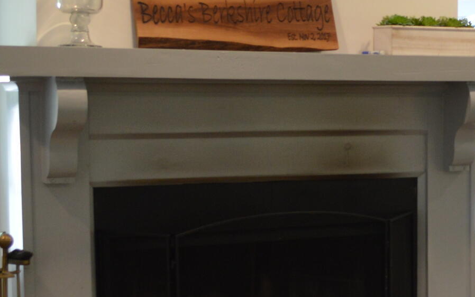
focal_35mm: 102
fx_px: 1321
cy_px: 213
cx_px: 548
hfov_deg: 19.4
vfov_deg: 12.8
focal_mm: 20
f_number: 3.8
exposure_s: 1/60
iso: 450
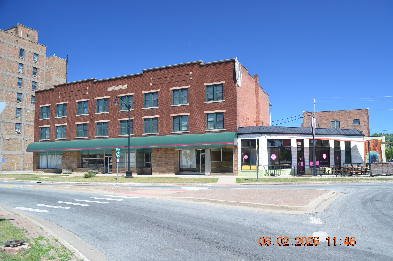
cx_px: 196
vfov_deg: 47.7
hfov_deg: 67.5
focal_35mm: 27
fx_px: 294
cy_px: 130
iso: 200
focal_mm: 18
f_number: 7.1
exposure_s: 1/200
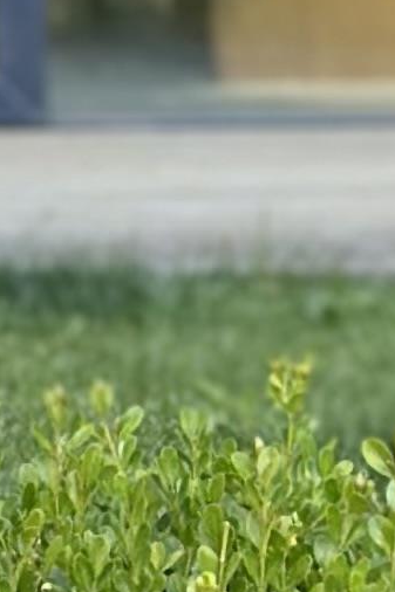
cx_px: -969
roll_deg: +0.1
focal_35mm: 398
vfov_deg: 5.1
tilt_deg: -1.0
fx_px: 6554
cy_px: -219
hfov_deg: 3.3
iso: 80
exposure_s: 1/358
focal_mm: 6.86
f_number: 1.78
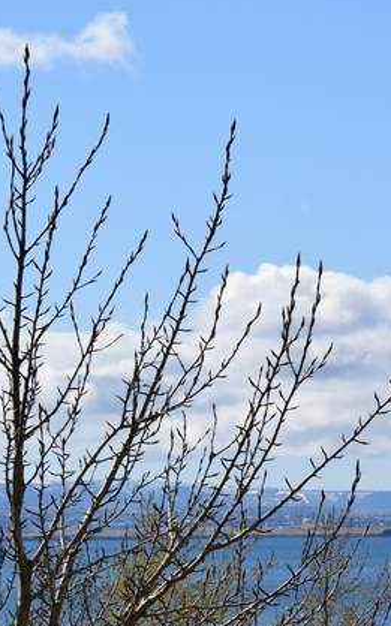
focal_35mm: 206
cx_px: 661
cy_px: 453
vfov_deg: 10.2
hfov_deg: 6.3
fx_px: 3519
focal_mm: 55
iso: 200
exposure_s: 1/500
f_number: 11
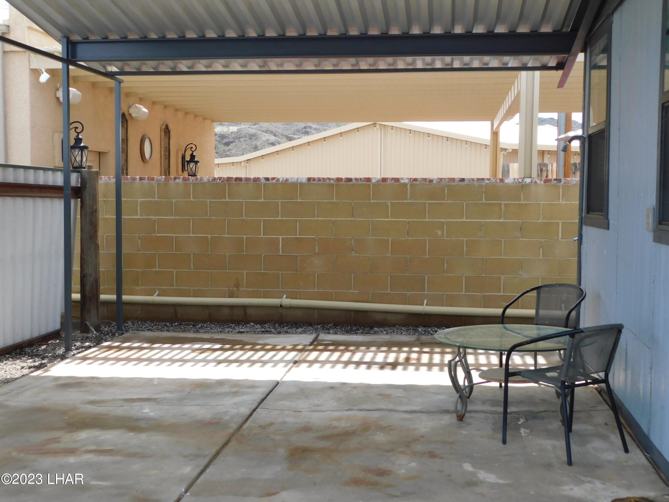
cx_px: 334
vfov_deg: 32.2
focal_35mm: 45
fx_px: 870
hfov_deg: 42.1
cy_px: 251
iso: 125
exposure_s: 1/400
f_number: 3.7
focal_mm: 8
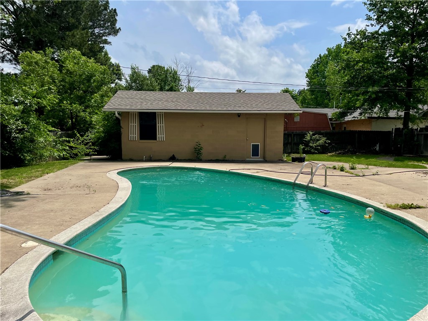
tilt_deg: -6.2
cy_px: 160
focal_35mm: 26
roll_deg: +0.0
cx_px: 214
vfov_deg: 53.1
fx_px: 321
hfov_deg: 67.3
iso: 32
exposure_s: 1/11905
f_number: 1.6
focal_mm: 4.2
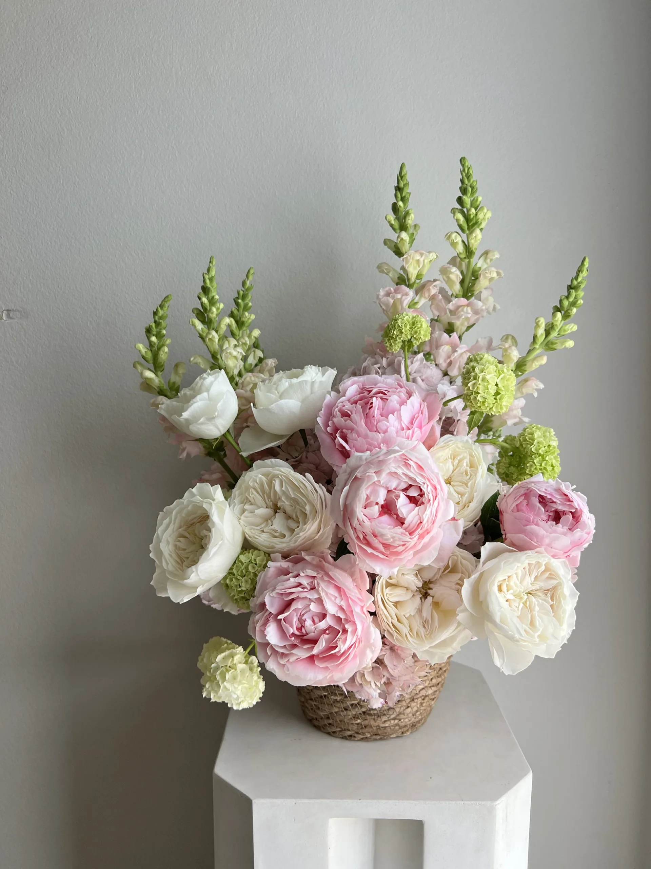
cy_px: 434
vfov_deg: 67.3
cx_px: 326
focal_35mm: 26
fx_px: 652
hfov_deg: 53.1
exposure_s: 1/121
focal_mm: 5.7
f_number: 1.5
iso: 80
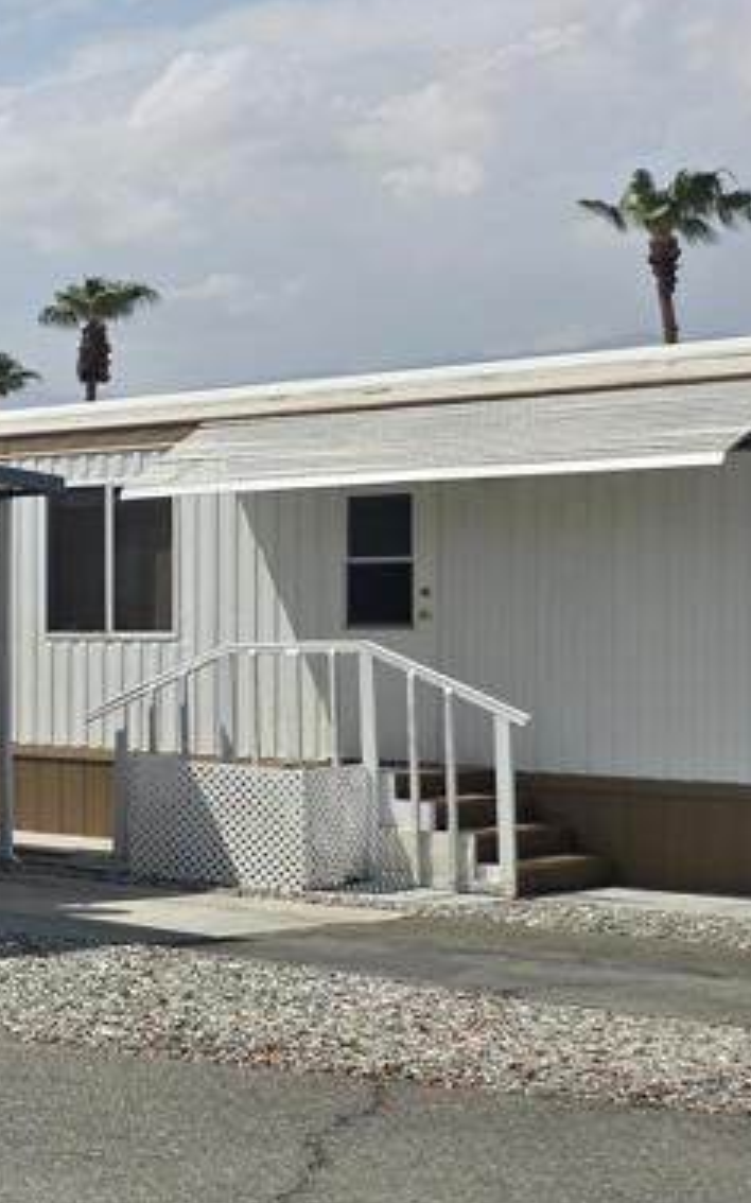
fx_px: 2163
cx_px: -840
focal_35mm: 66
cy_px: 605
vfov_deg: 31.1
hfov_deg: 15.1
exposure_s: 1/7075
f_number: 1.8
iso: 80
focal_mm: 5.4
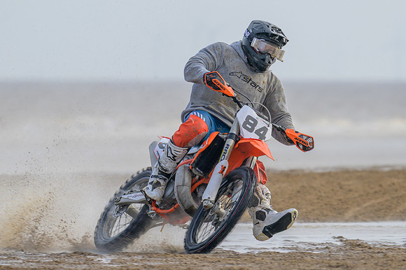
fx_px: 11855
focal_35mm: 1052
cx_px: 247
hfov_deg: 2.0
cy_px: 160
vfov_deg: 1.3
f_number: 8
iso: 320
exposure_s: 1/500
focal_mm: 570
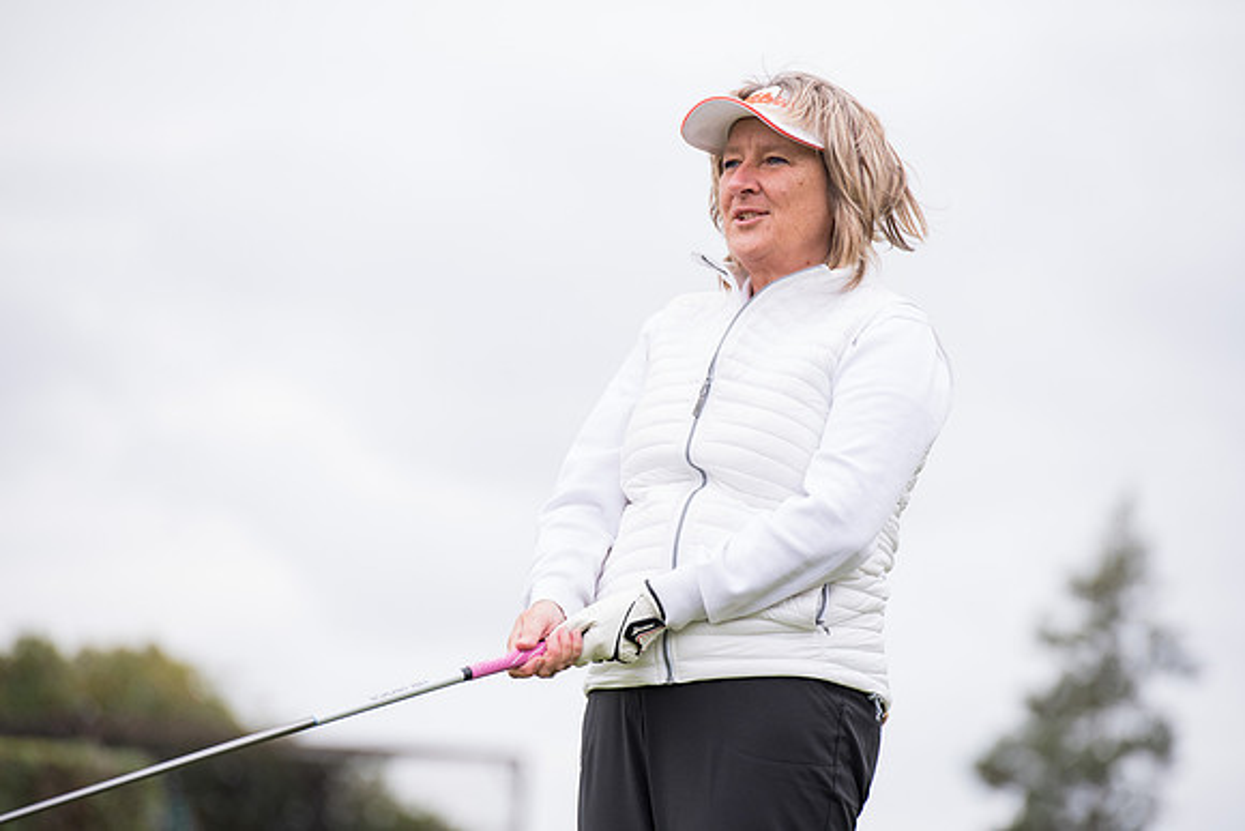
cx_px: 622
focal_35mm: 200
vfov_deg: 6.9
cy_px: 416
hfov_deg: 10.3
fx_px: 6918
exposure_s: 1/1600
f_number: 4
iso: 640
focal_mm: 200
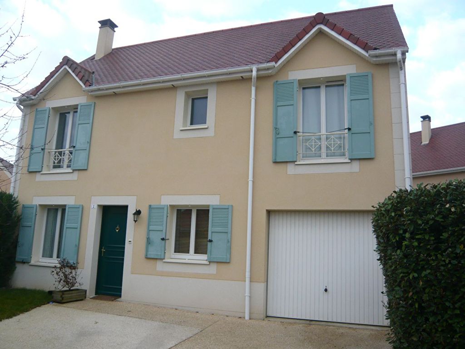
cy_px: 174
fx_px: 376
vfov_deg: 49.7
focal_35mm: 28
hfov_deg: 63.4
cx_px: 232
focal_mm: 4.6
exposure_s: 1/200
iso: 100
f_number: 2.8
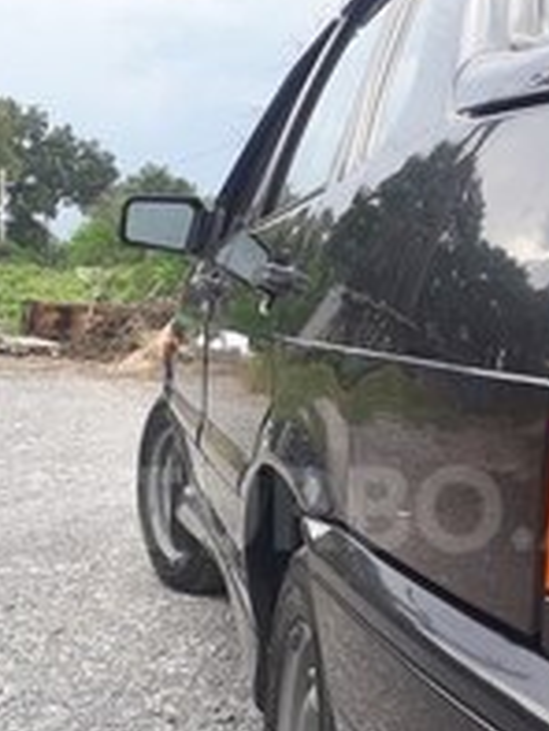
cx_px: 404
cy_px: 508
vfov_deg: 28.3
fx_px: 1436
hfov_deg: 21.5
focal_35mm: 68
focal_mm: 3.6
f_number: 1.9
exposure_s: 1/323
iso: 40
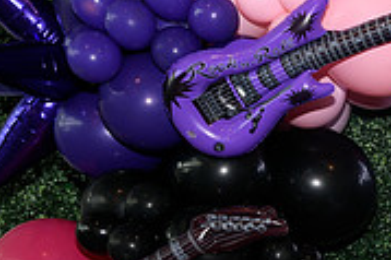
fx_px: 1020
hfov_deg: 18.6
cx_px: 620
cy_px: 399
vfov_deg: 13.6
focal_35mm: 94
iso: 500
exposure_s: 1/60
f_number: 6.3
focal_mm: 29
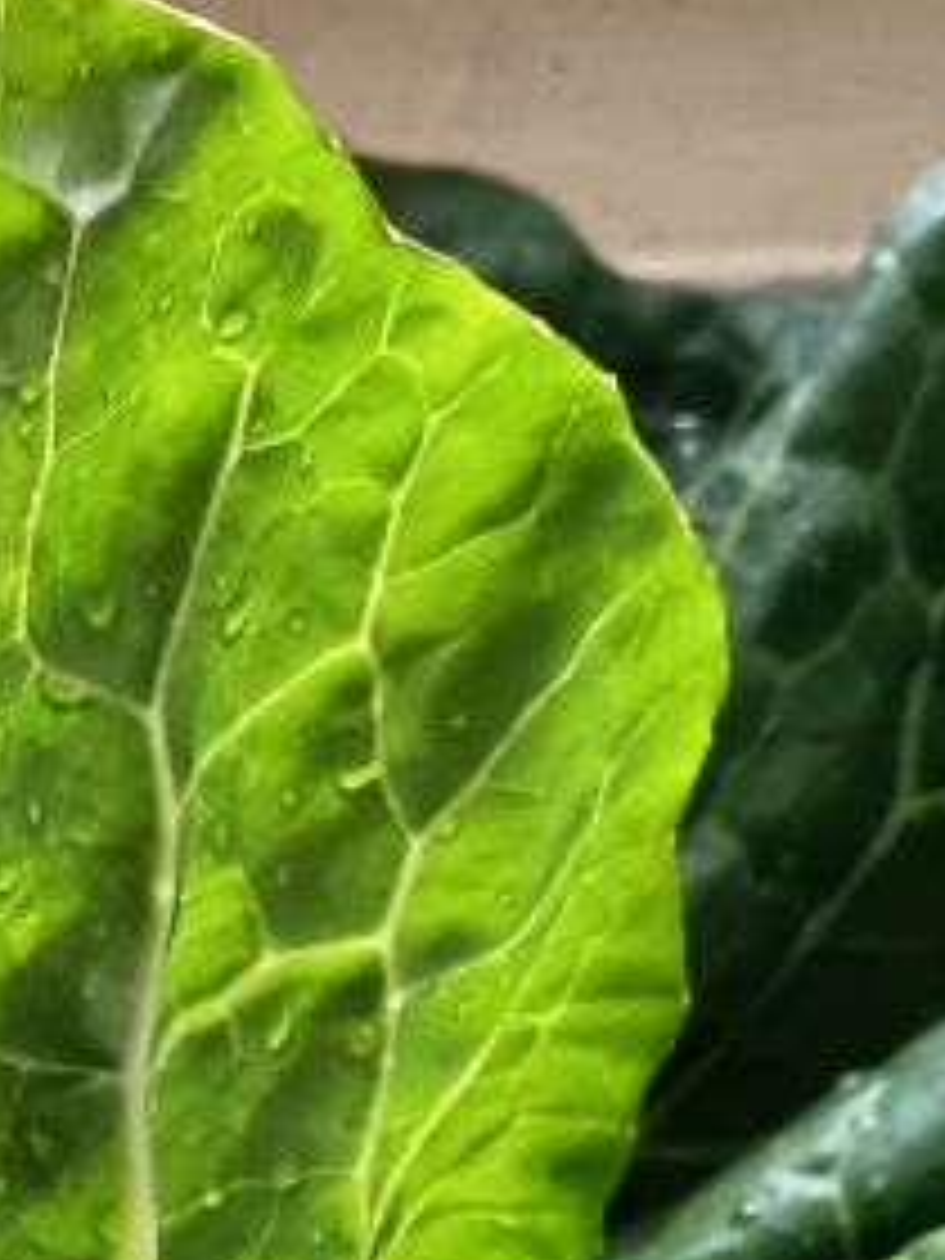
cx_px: -405
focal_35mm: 103
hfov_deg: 13.6
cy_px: 1568
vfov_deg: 18.0
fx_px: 3749
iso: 1320
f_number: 1.8
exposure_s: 1/33.3
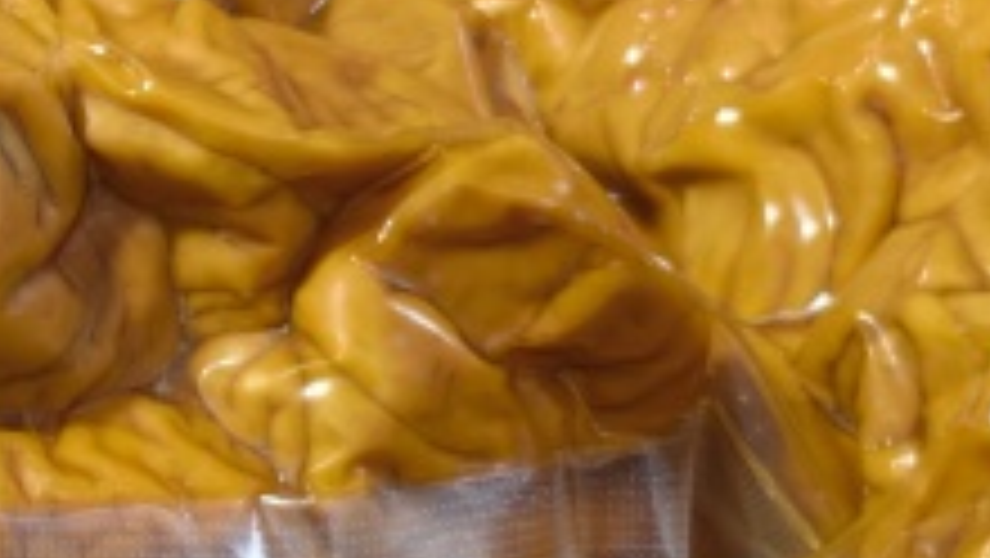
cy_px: 378
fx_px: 2810
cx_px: -410
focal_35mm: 107
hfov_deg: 18.2
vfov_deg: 11.3
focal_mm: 5.75
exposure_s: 1/50
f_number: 1.4
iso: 100
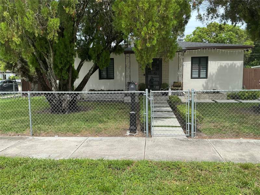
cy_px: 98
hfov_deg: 63.4
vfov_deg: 49.7
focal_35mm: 28
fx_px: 210
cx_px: 130
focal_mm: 3
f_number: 1.8
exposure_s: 1/1144
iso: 25
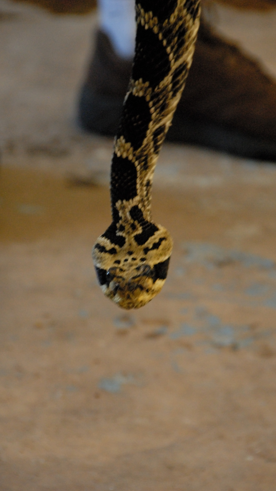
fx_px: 4112
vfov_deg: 6.8
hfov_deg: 3.8
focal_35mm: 316
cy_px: 246
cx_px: 116
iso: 1600
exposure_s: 1/30
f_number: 6.7
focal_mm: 200
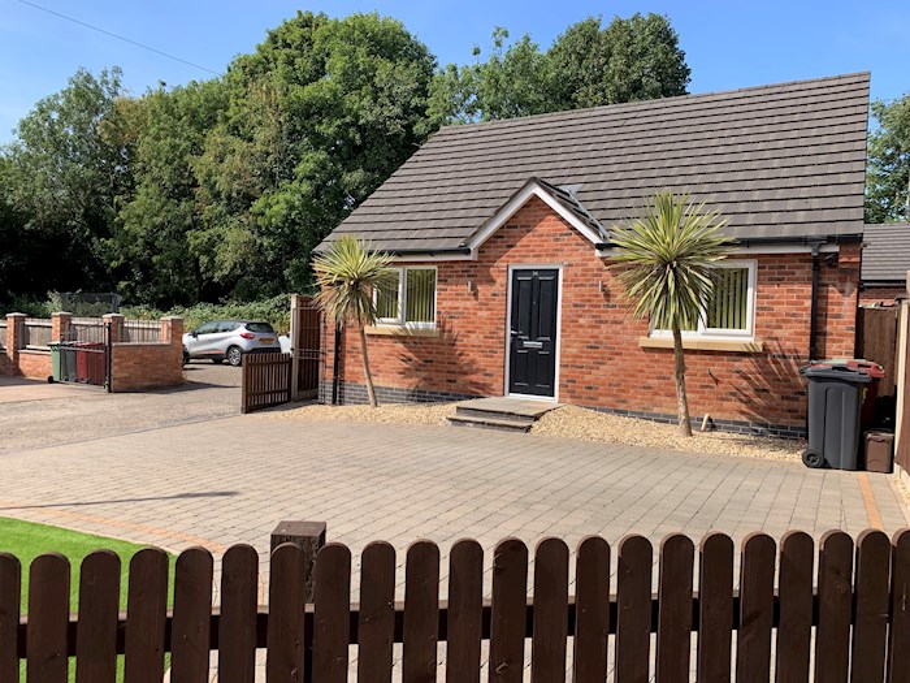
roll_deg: -1.9
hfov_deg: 67.3
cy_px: 342
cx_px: 455
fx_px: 683
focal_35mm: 26
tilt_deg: -1.4
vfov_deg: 53.1
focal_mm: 4.25
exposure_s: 1/1406
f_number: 1.8
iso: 25
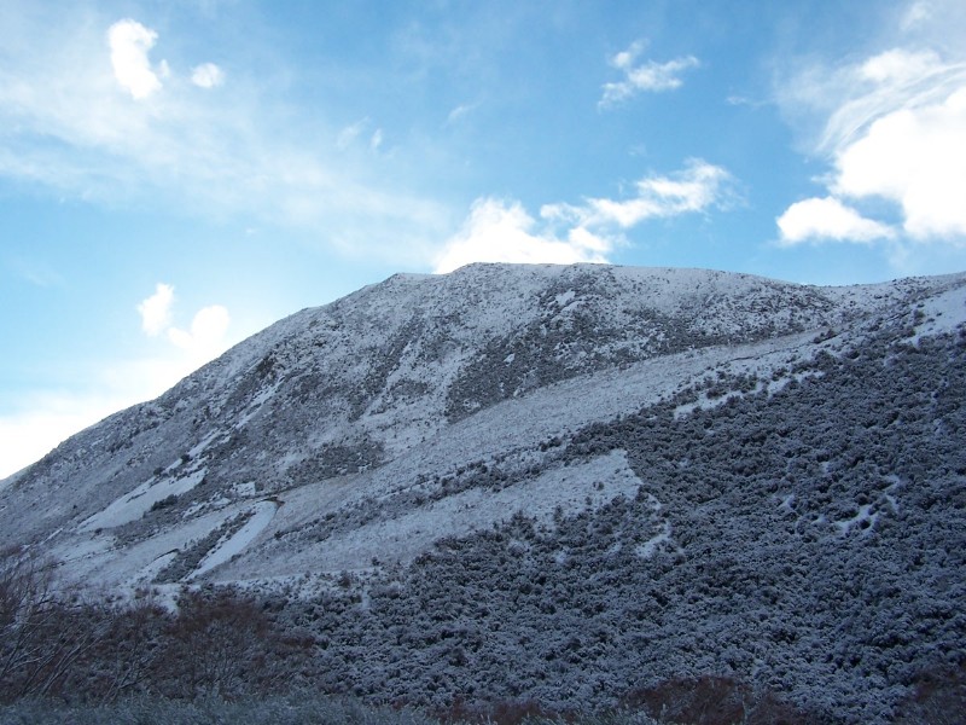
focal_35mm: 38
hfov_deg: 49.0
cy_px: 362
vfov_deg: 37.7
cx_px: 483
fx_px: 1060
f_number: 4
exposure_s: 1/750
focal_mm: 6.3
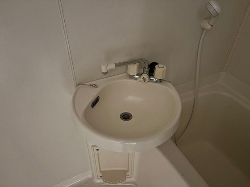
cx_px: 125
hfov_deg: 67.3
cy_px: 94
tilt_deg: -38.0
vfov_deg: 53.1
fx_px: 188
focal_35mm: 26
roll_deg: -1.1
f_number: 1.6
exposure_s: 1/22
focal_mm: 5.96
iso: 1250
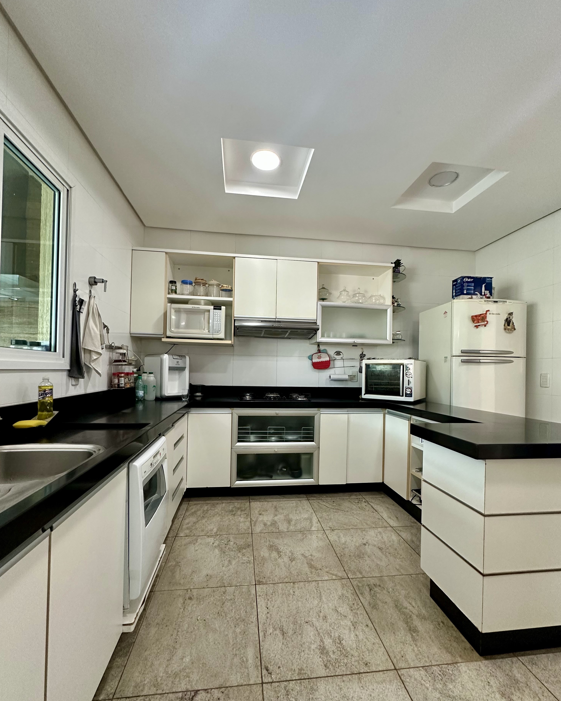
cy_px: 368
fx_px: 311
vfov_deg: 96.7
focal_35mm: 15
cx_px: 278
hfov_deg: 84.0
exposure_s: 1/60
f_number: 2.2
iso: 250
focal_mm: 2.22
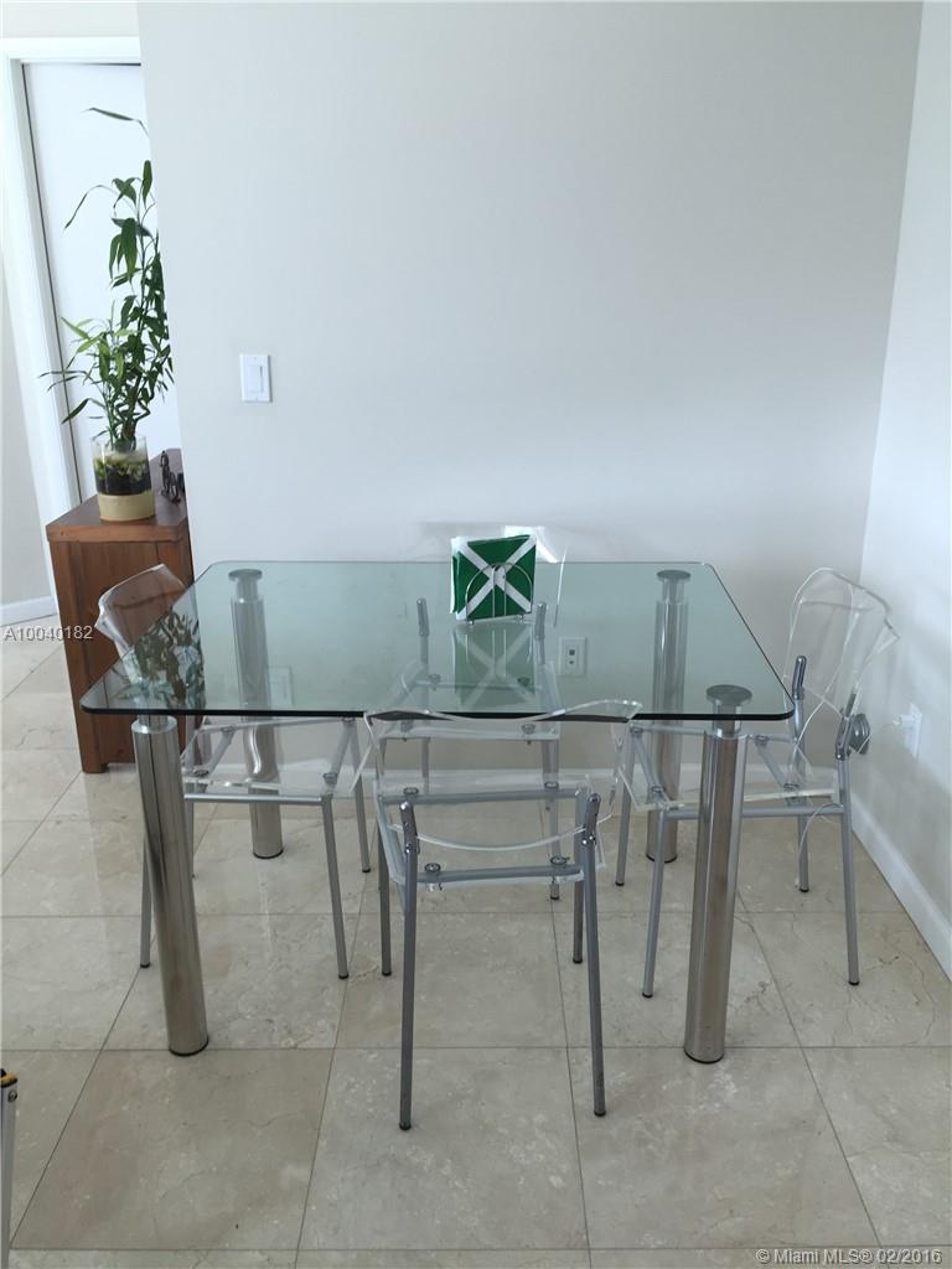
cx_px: 476
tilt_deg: -19.4
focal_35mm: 29
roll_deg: +0.4
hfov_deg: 48.2
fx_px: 1063
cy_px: 634
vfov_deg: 61.7
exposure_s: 1/60
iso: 40
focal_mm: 4.15
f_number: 2.2
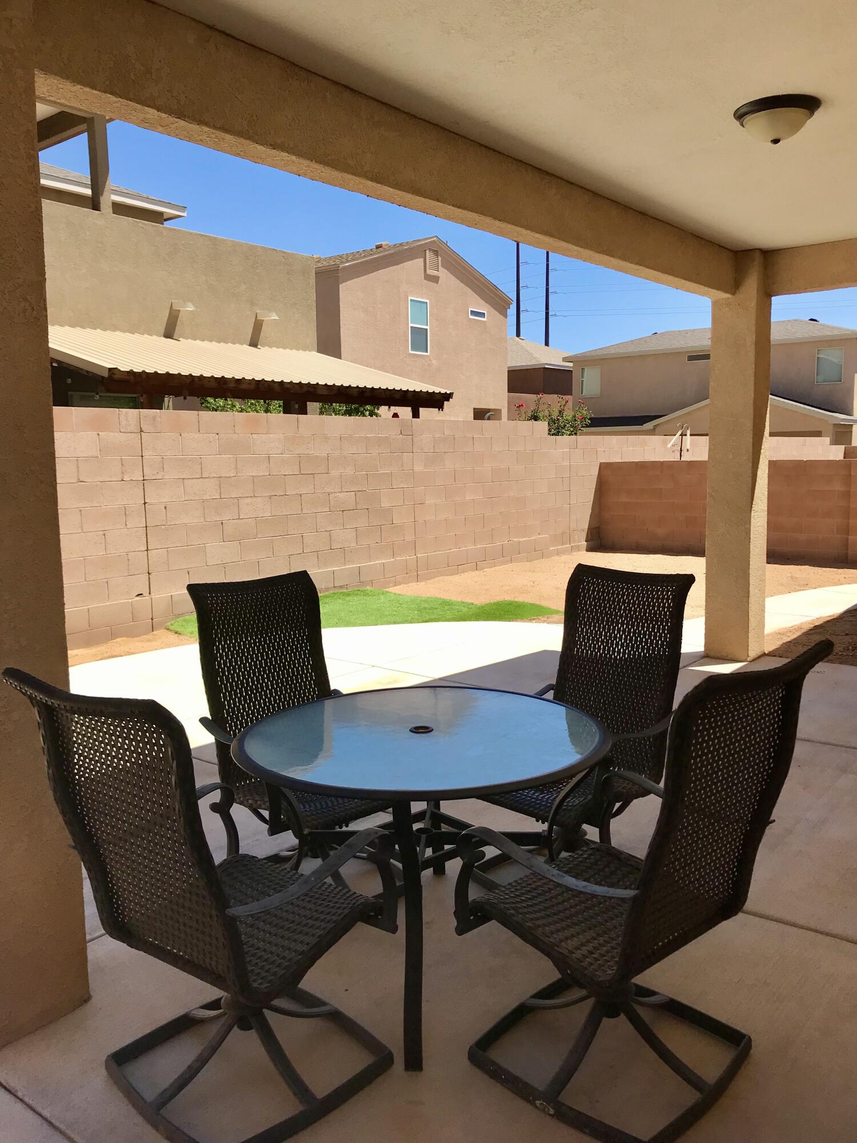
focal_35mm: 28
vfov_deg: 63.4
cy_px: 572
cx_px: 428
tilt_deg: -7.1
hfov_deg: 49.7
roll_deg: +1.4
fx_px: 924
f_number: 1.8
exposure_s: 1/1842
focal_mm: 3.99
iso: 20
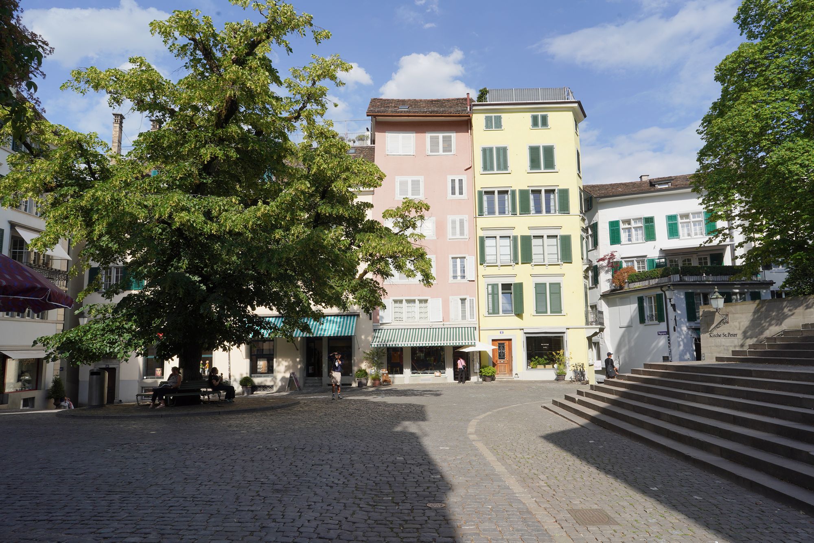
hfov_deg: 73.7
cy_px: 272
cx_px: 407
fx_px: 543
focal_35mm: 24
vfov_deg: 53.1
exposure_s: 1/100
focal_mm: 24
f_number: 16
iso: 100
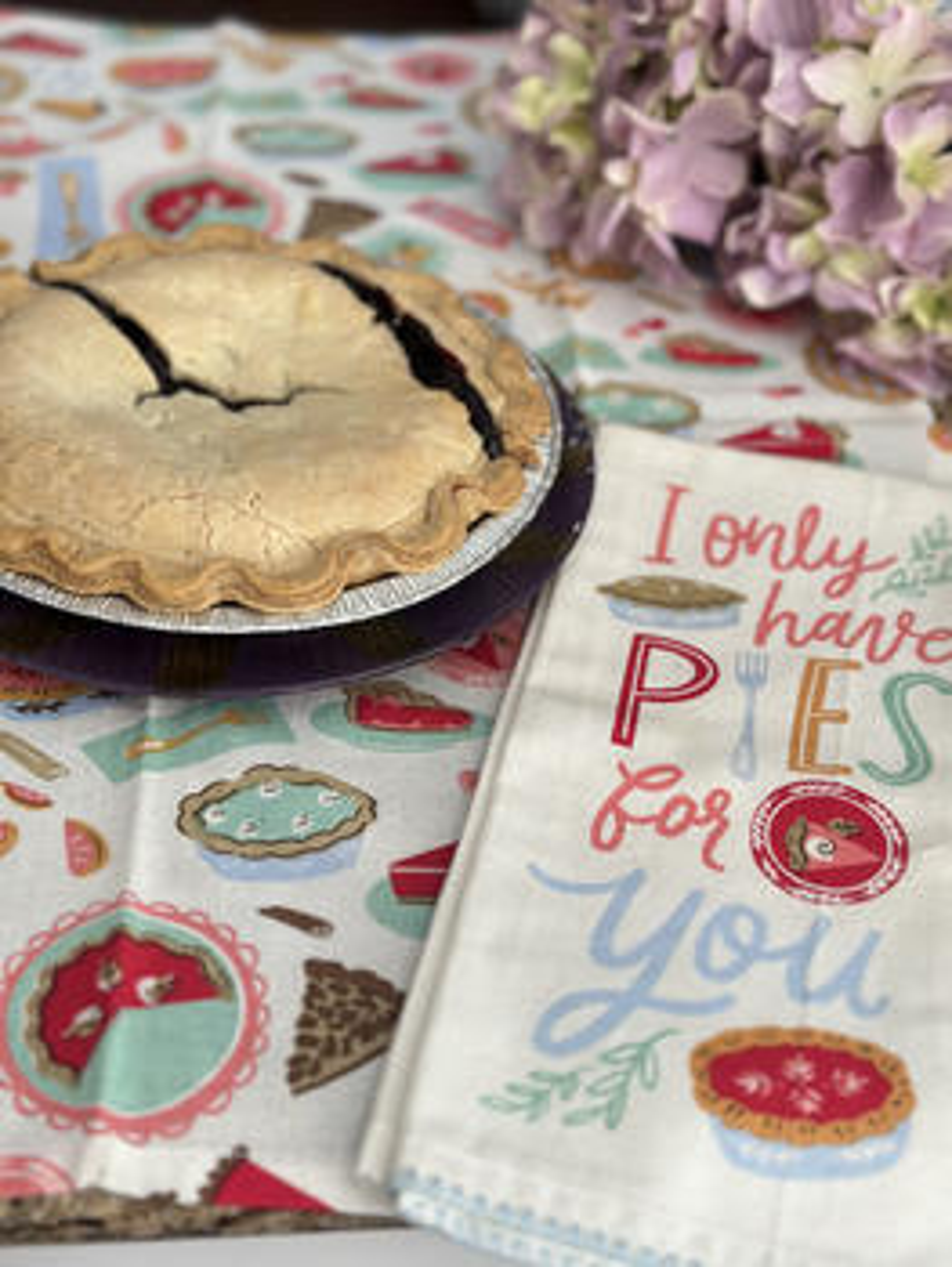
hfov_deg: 30.3
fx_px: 1758
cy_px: 634
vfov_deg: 39.6
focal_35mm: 48
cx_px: 476
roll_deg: -4.5
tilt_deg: -42.0
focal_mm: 6.86
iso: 160
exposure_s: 1/60
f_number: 1.78
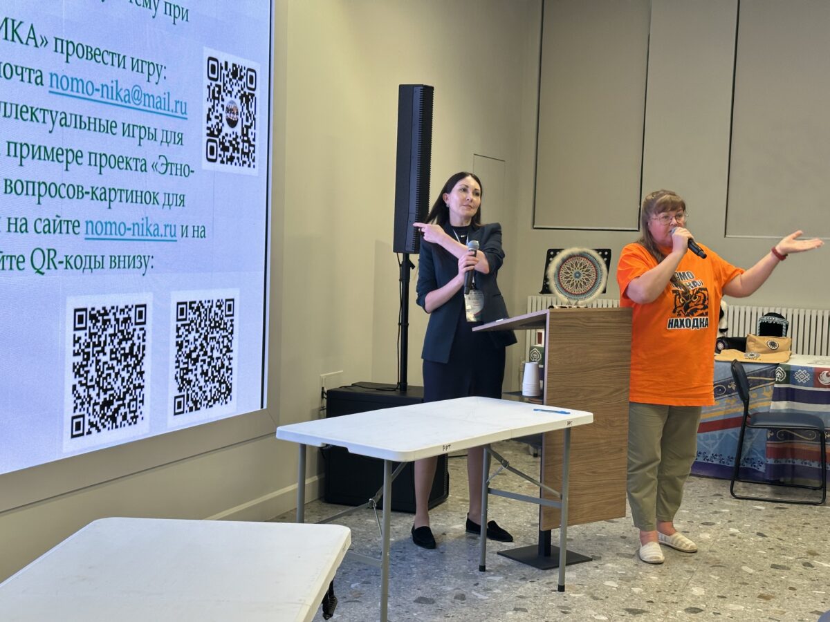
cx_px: 415
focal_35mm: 48
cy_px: 311
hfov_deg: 39.7
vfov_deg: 30.3
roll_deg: -2.3
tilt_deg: -3.0
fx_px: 1151
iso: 80
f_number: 1.78
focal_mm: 6.86
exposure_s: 1/100
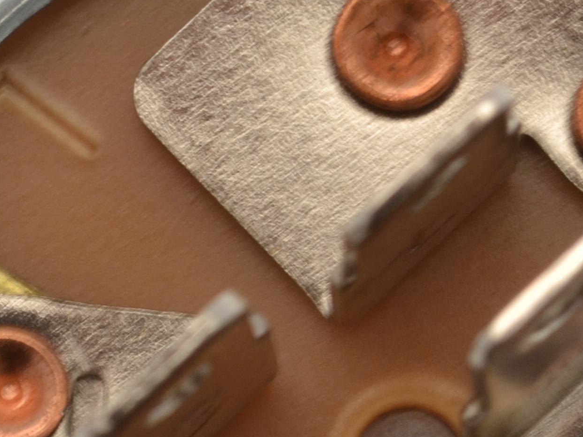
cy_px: 484
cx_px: 447
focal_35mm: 295
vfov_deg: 5.0
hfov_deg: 6.7
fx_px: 4965
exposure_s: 1/10
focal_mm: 55
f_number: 11
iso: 200
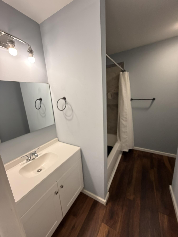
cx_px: 89
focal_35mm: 14
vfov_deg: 102.1
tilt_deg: -13.6
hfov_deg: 85.7
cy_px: 118
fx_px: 96
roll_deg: +3.0
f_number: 2.2
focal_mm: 2.22
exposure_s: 1/60
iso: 400
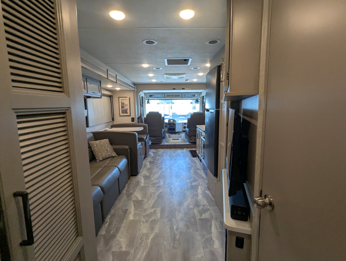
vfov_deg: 78.2
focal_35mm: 16
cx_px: 173
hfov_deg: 94.4
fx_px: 160
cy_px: 130
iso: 228
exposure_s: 1/169
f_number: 2.2
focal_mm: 2.35
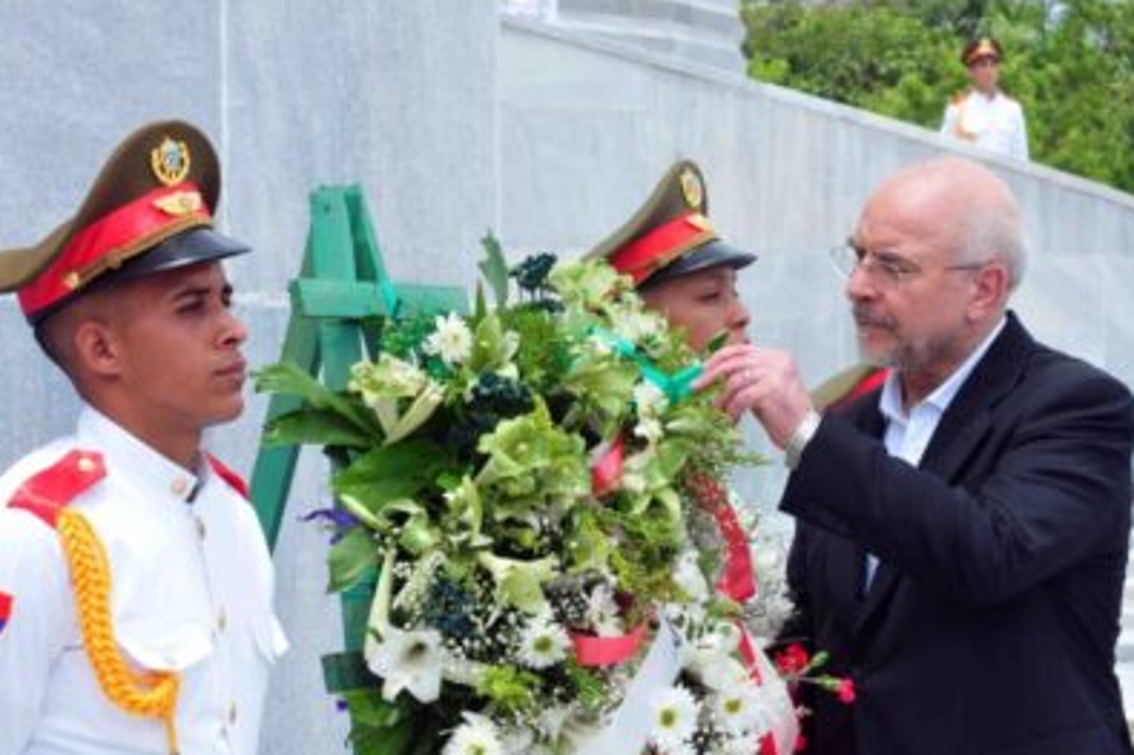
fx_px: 3904
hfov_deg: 16.5
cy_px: 385
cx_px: 566
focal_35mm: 124
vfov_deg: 11.0
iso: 500
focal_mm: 80
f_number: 16
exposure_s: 1/160
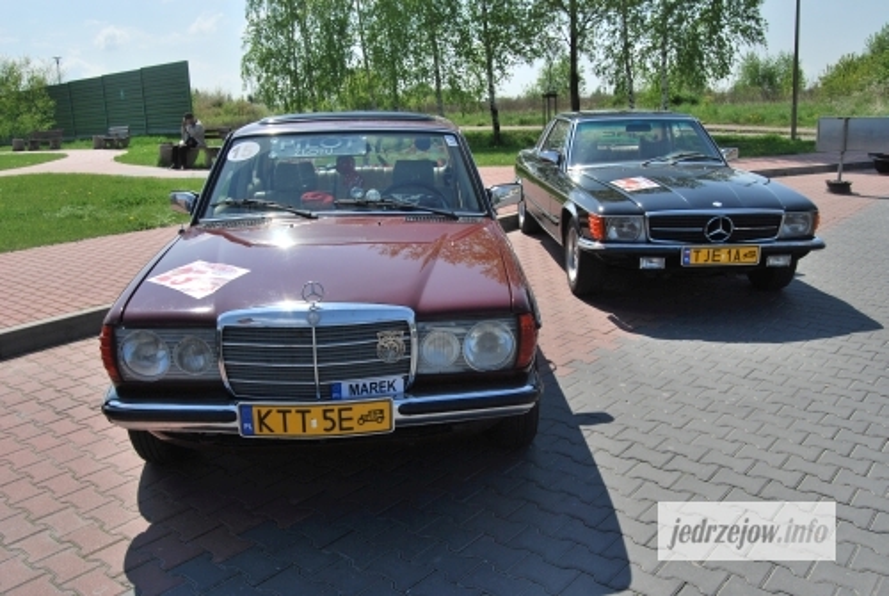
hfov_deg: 61.9
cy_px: 298
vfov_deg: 43.7
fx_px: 742
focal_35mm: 30
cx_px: 444
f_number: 9
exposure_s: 1/320
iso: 100
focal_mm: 20
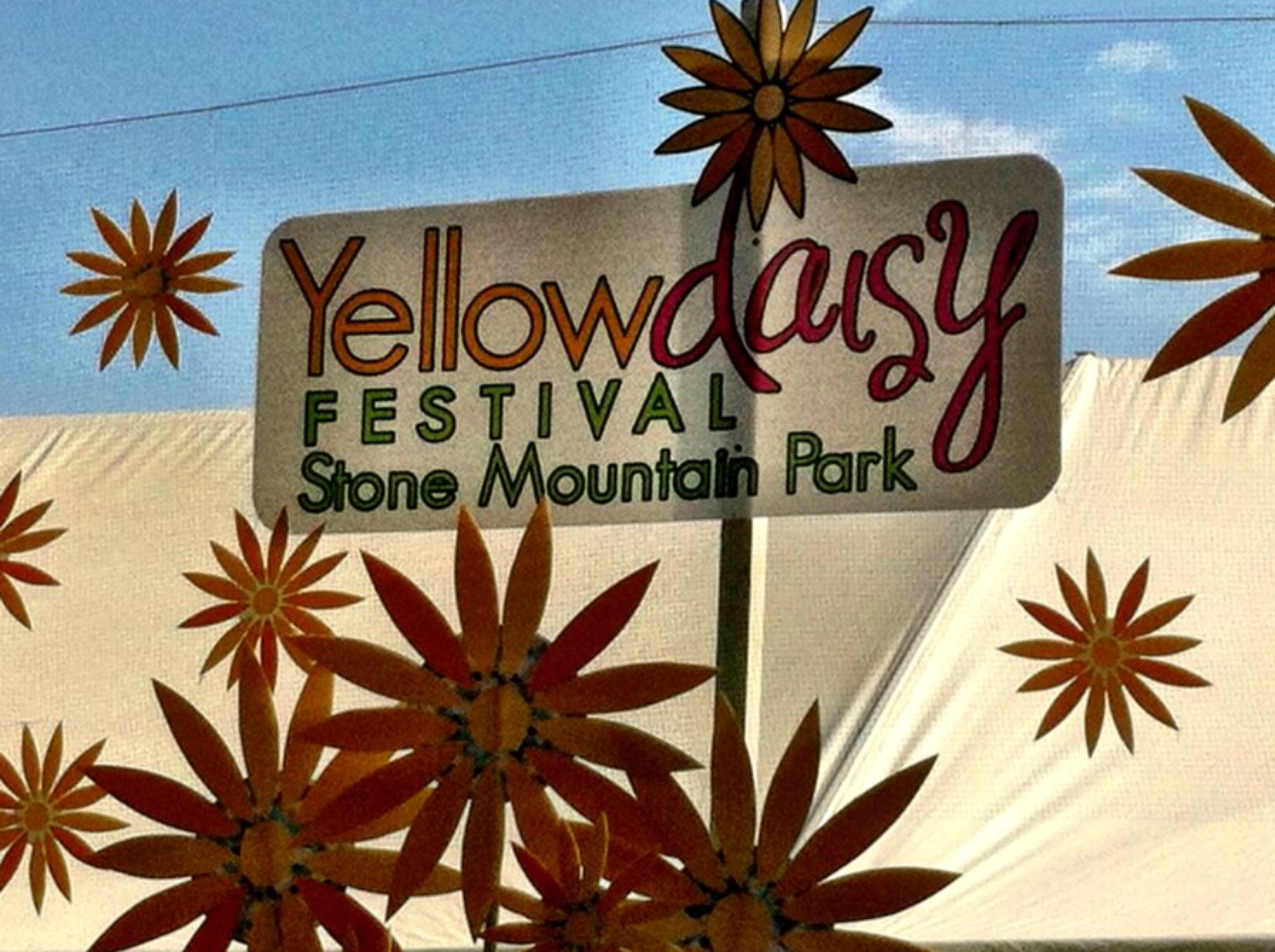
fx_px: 1471
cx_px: 679
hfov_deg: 46.8
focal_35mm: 40
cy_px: 462
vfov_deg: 35.9
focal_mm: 3.85
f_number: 2.8
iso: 80
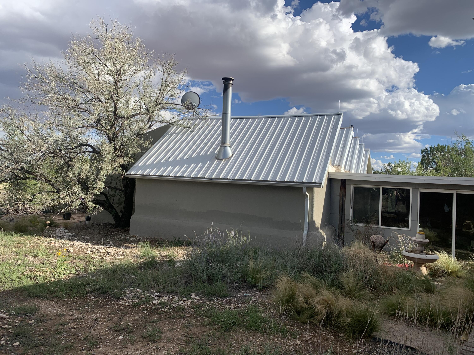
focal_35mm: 26
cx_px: 237
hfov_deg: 67.3
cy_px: 178
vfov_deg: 53.1
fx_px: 356
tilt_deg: +1.5
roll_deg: -2.7
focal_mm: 4.25
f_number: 1.8
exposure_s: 1/2309
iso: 25
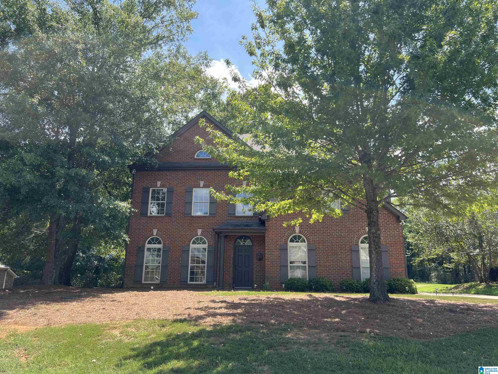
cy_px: 187
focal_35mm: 26
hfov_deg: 67.3
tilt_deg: +14.2
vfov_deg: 53.1
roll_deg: -1.0
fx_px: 374
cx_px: 249
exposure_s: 1/1183
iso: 50
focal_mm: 5.7
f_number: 1.5
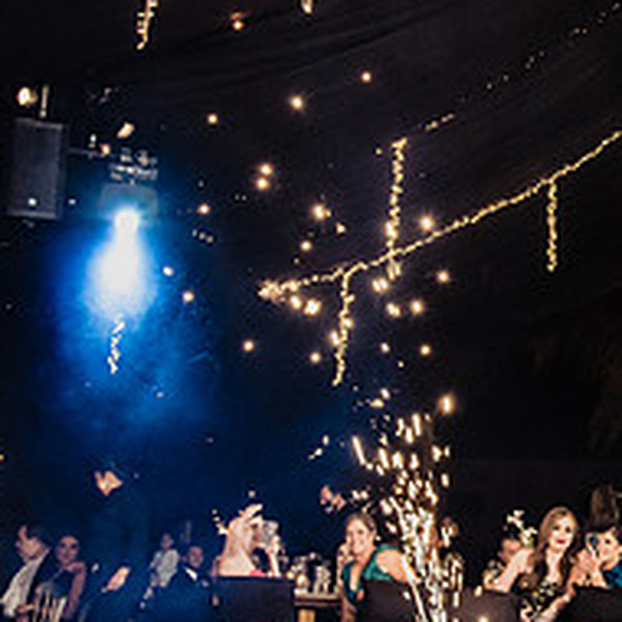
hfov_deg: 23.0
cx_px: 665
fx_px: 1443
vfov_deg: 24.3
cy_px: 300
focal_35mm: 71
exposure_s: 1/160
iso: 2000
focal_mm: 27
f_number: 5
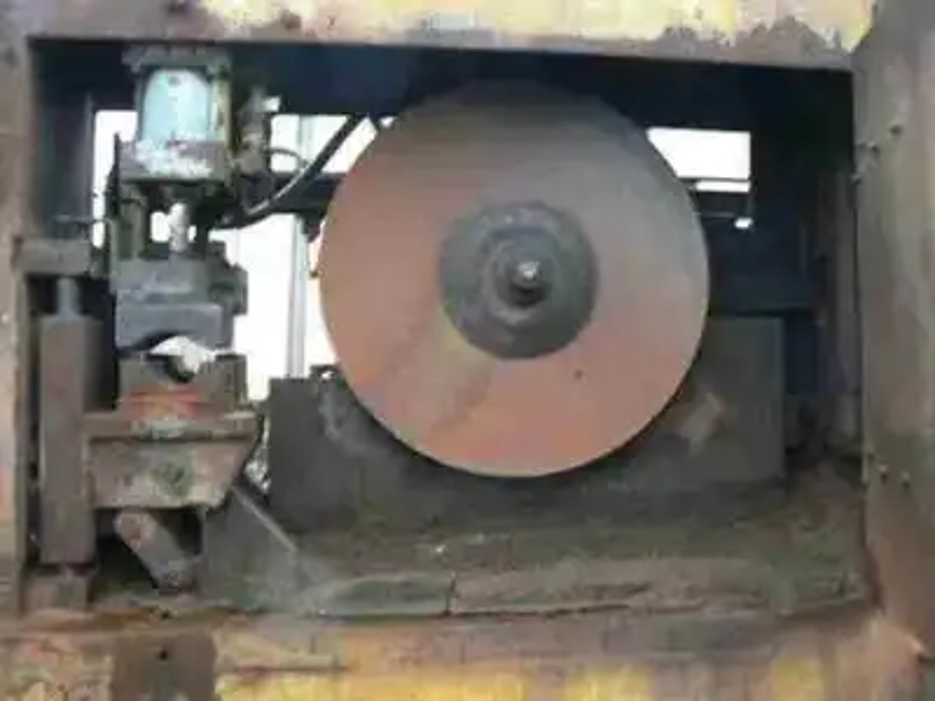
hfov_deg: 51.4
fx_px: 972
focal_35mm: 36
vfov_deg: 39.7
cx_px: 468
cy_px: 350
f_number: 2.8
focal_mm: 6
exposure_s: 1/8
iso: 200
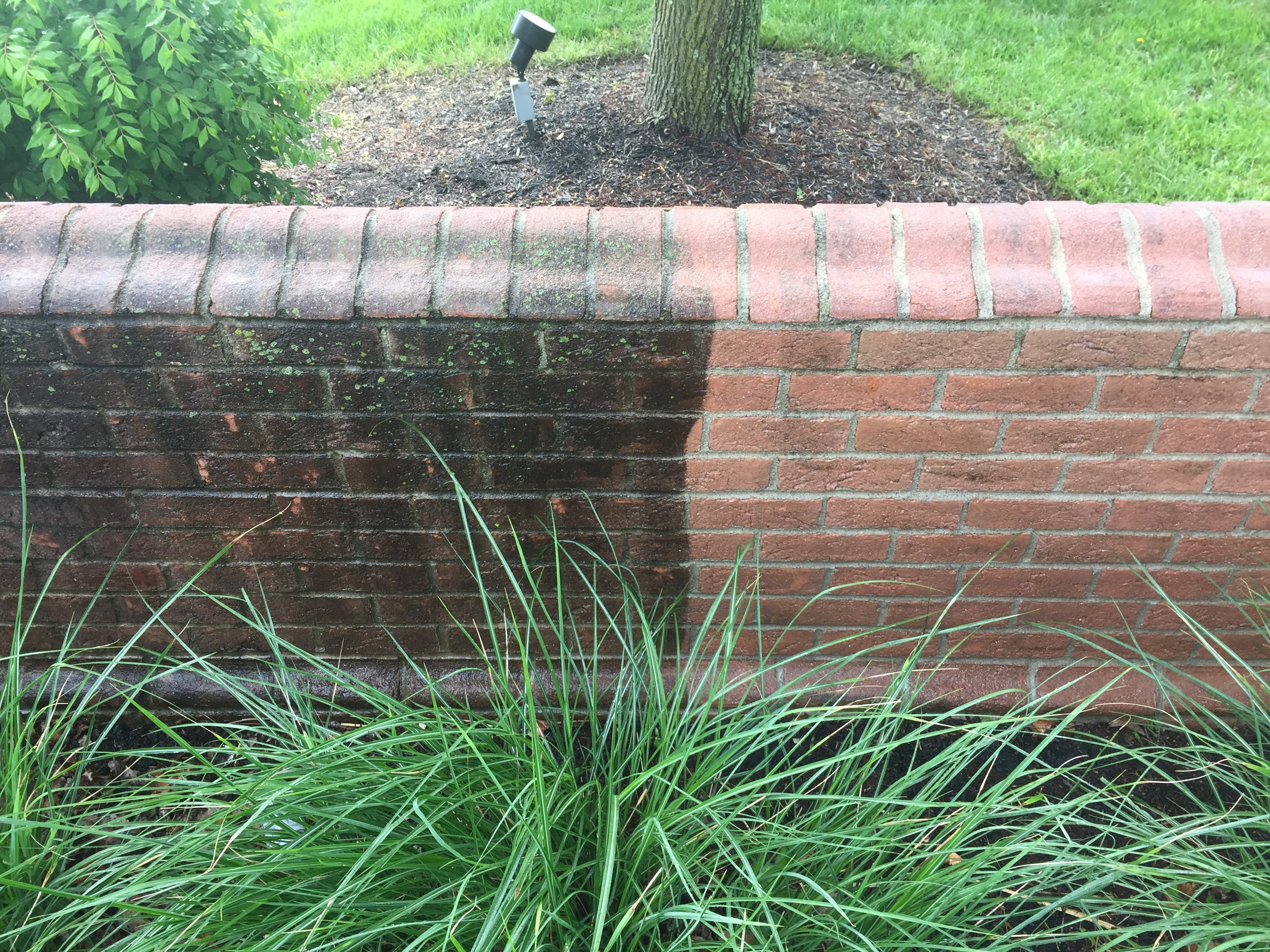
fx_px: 1064
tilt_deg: -42.2
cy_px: 476
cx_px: 635
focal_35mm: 29
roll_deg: -1.1
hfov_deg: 61.7
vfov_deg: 48.2
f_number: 2.2
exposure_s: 1/120
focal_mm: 4.15
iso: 40
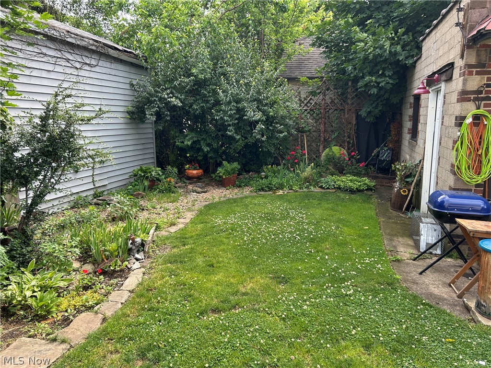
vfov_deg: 53.1
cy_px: 184
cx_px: 246
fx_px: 369
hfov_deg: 67.3
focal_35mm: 26
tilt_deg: -10.4
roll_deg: +1.2
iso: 50
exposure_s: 1/526
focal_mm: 5.7
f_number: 1.5
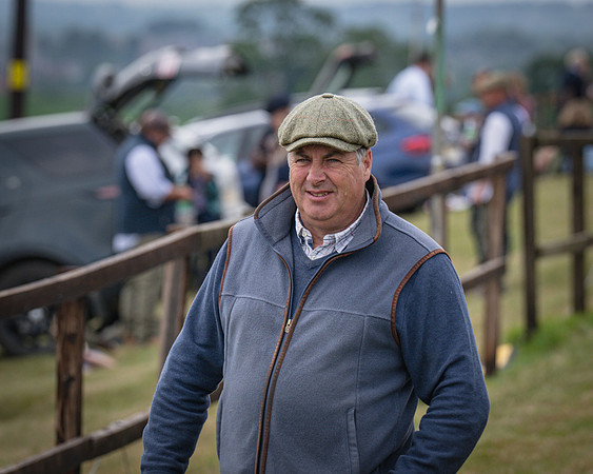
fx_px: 5930
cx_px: 250
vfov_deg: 4.6
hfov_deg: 5.7
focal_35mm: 338
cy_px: 237
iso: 400
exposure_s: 1/1600
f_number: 5
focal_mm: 200
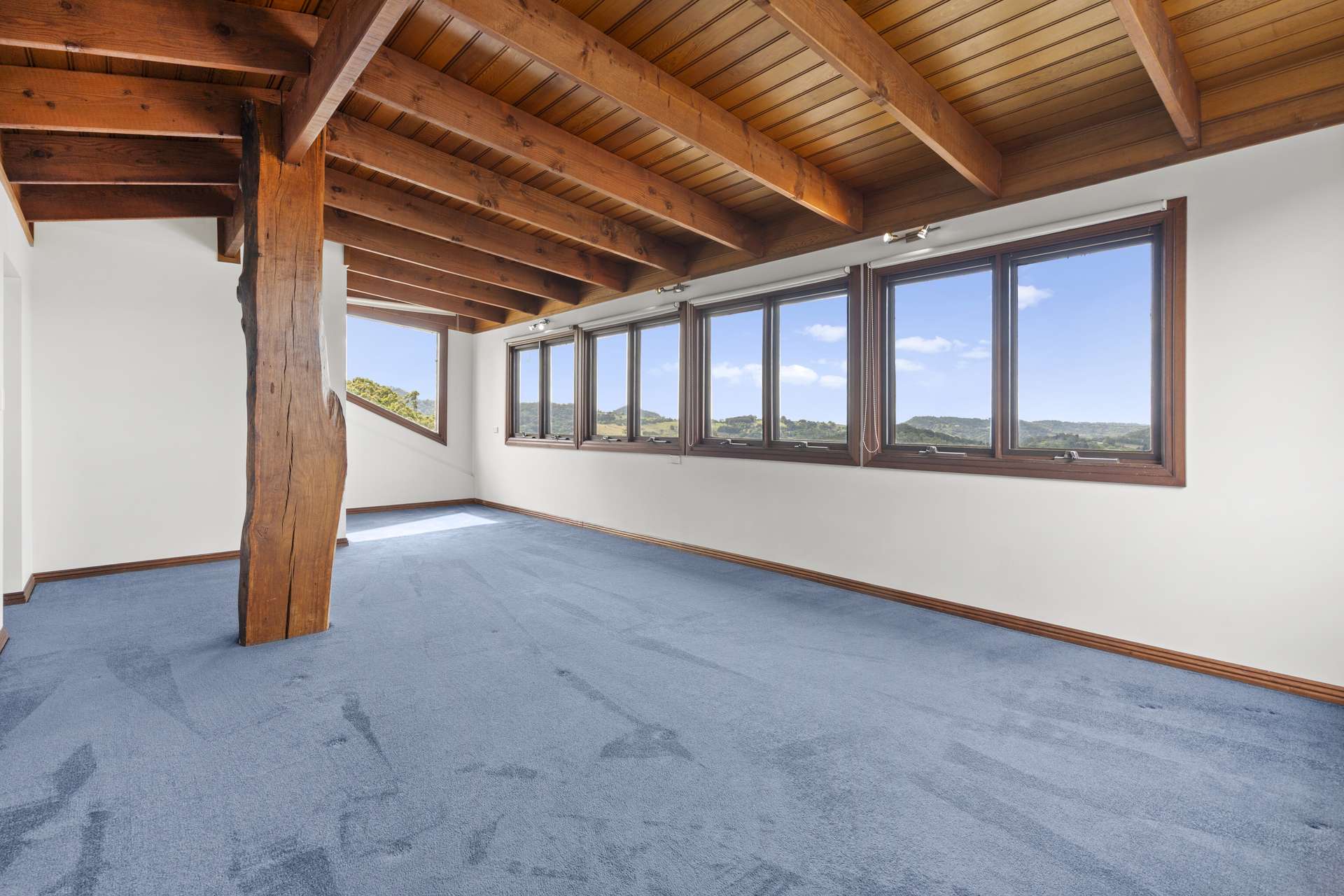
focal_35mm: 16
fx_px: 597
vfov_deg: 73.7
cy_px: 448
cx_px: 672
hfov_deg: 96.7
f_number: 10
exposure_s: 1/6
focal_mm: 16
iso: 250
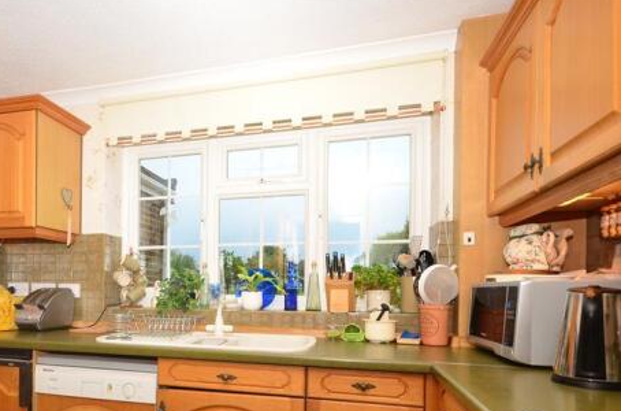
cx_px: 216
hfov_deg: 67.9
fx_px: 447
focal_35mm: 26
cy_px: 289
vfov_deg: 48.1
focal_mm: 12
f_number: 5.6
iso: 200
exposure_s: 1/25
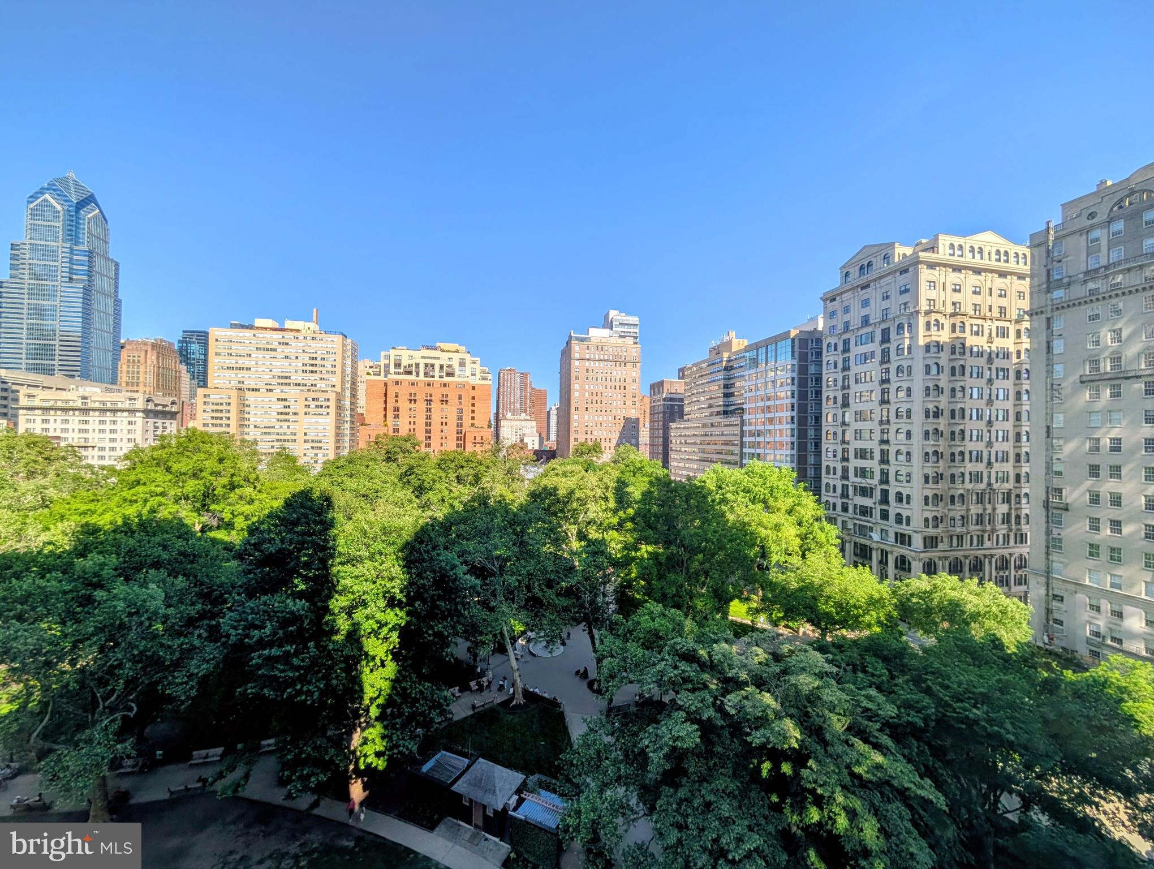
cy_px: 434
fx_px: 401
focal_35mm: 12
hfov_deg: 110.5
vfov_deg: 94.6
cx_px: 577
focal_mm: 2.02
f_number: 1.7
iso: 49
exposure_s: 1/1626
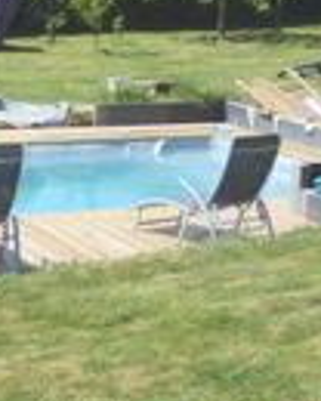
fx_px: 1342
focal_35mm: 113
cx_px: 562
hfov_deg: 12.5
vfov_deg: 15.9
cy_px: -167
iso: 100
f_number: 4
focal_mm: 4.5
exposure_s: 1/1300
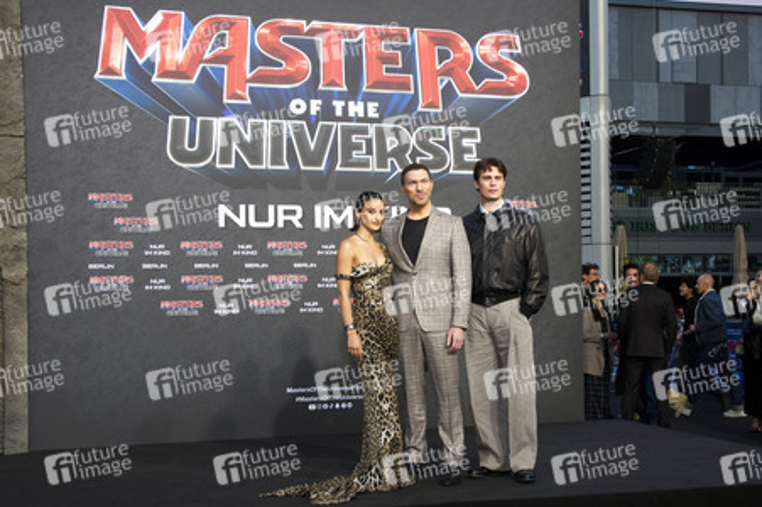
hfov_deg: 46.4
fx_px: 888
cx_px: 381
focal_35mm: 42
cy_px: 254
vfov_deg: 31.8
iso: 320
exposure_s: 1/250
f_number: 6.3
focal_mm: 42
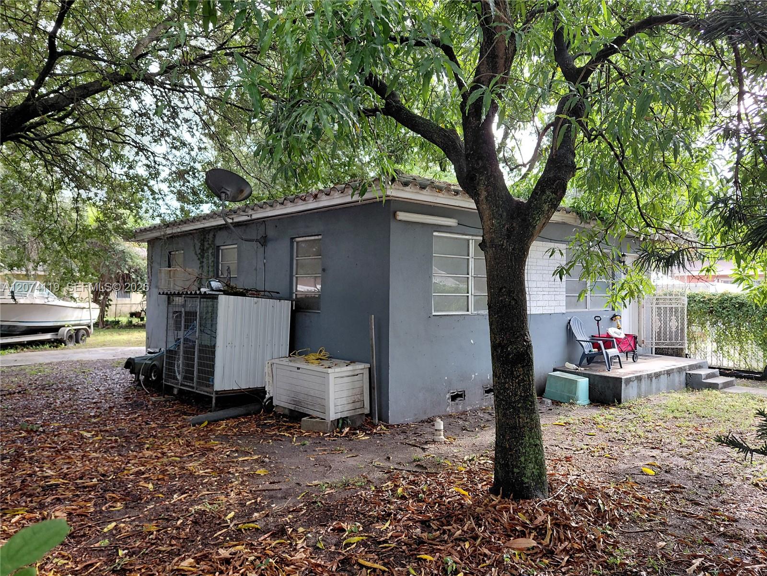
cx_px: 384
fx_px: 554
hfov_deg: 69.4
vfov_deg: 54.9
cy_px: 288
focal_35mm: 25
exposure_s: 1/120
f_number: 1.8
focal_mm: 4.69
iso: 80
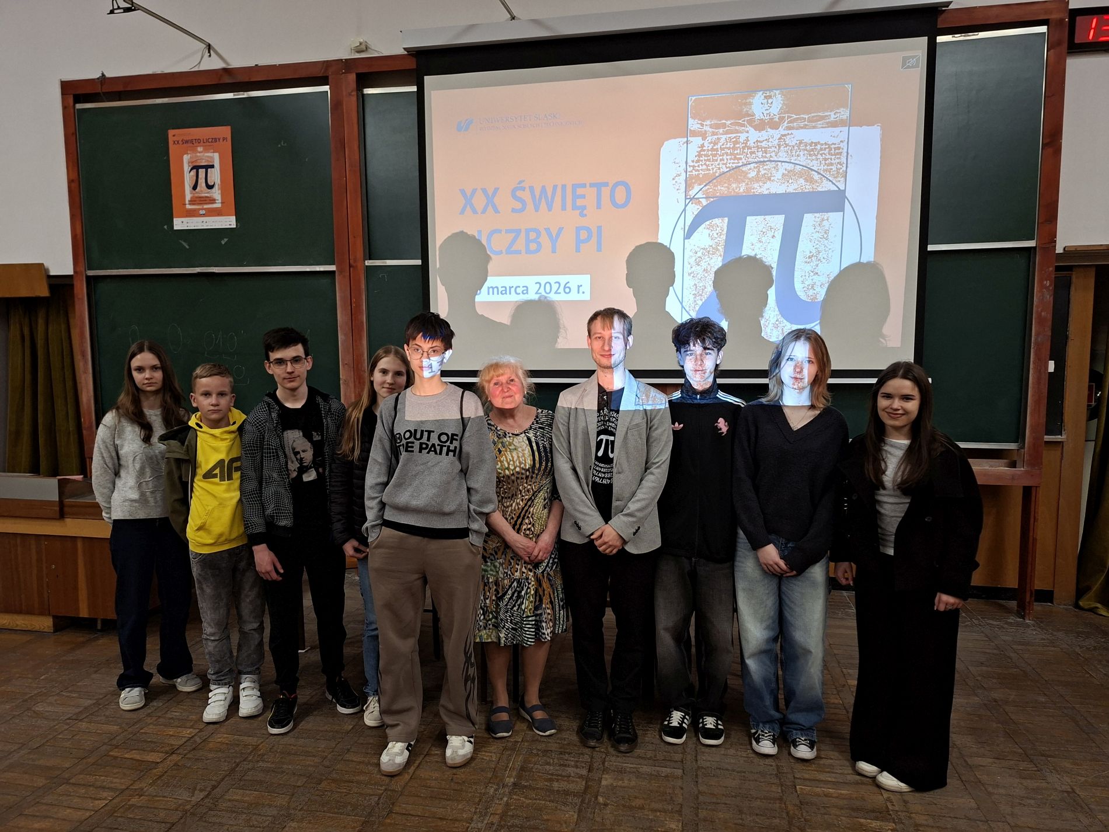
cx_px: 554
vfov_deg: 58.9
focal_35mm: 23
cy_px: 416
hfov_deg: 73.9
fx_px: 737
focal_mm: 5.54
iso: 200
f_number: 1.8
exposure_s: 1/50
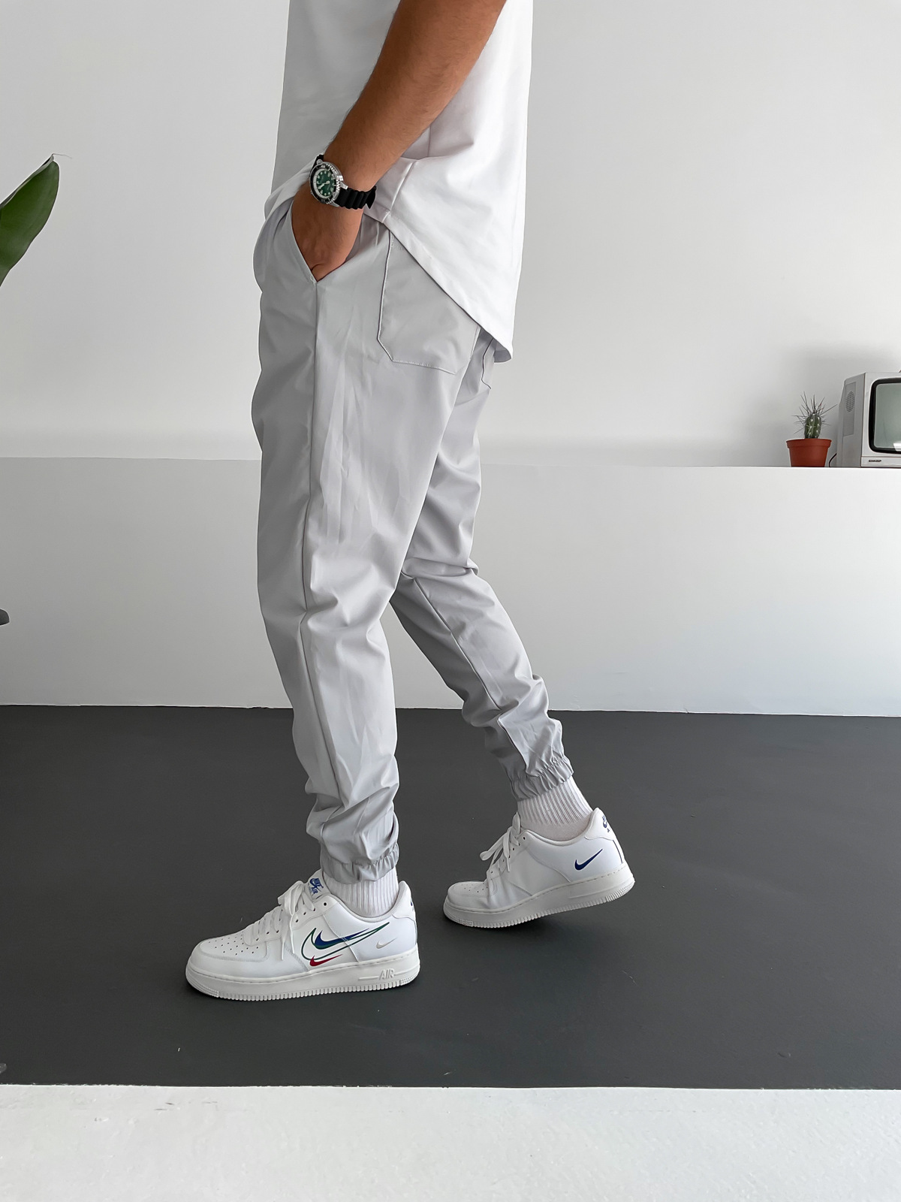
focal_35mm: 29
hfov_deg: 48.2
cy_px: 601
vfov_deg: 61.7
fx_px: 1006
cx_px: 450
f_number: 1.8
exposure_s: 1/220
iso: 16
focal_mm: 3
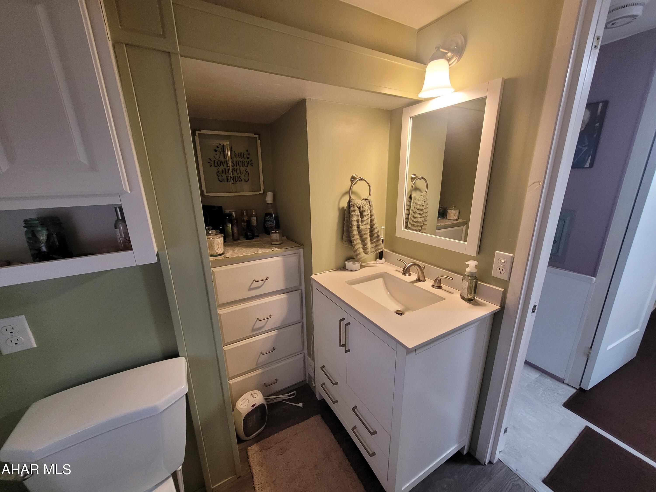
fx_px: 246
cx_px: 328
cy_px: 246
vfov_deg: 89.9
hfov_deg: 106.2
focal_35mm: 13
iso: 320
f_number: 2.2
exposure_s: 1/60
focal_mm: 1.74
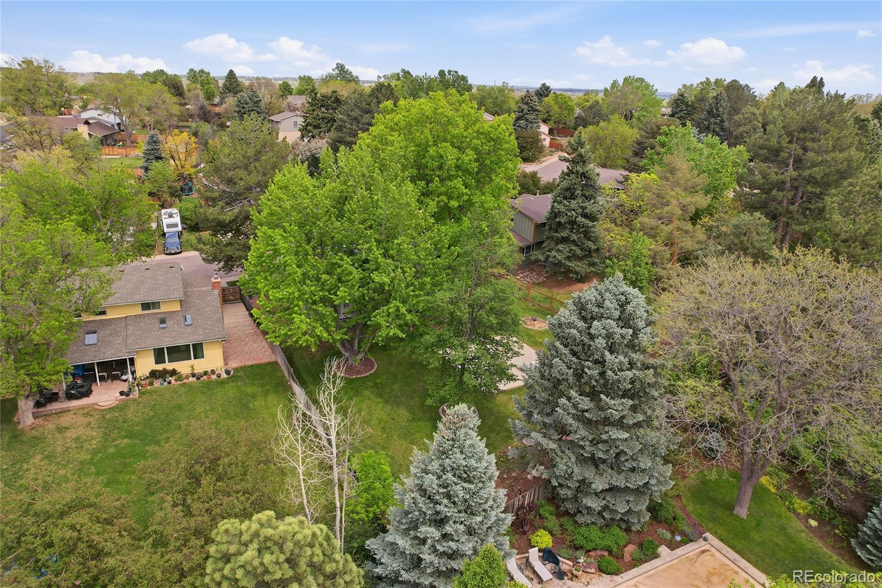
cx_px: 441
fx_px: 539
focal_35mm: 22
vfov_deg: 57.2
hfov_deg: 78.6
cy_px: 294
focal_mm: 8.4
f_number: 2.8
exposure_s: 1/80
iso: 100
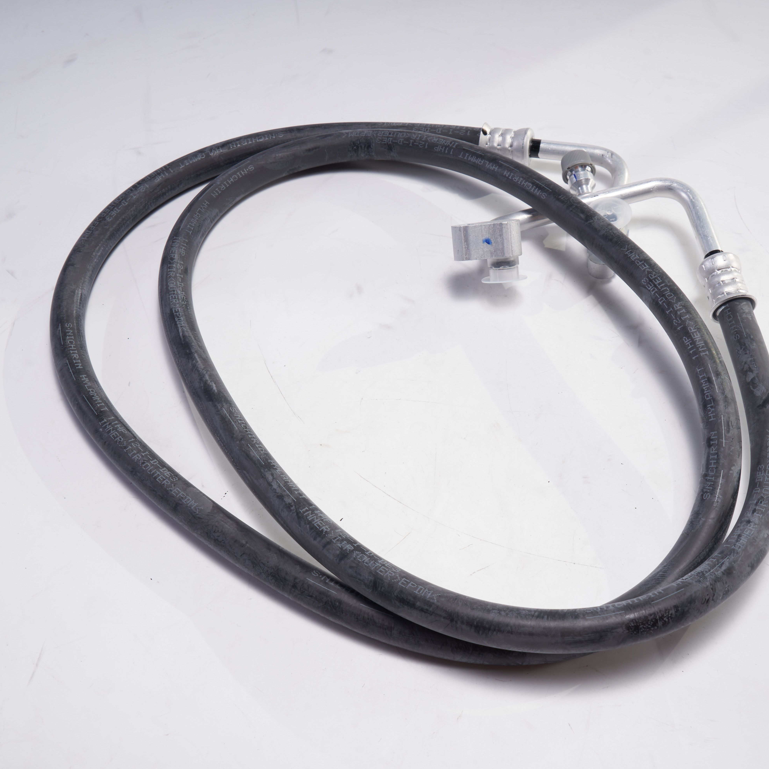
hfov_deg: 41.8
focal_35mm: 40
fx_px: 1005
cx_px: 442
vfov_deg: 41.9
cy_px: 389
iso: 64
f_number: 13
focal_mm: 31
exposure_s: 1/125
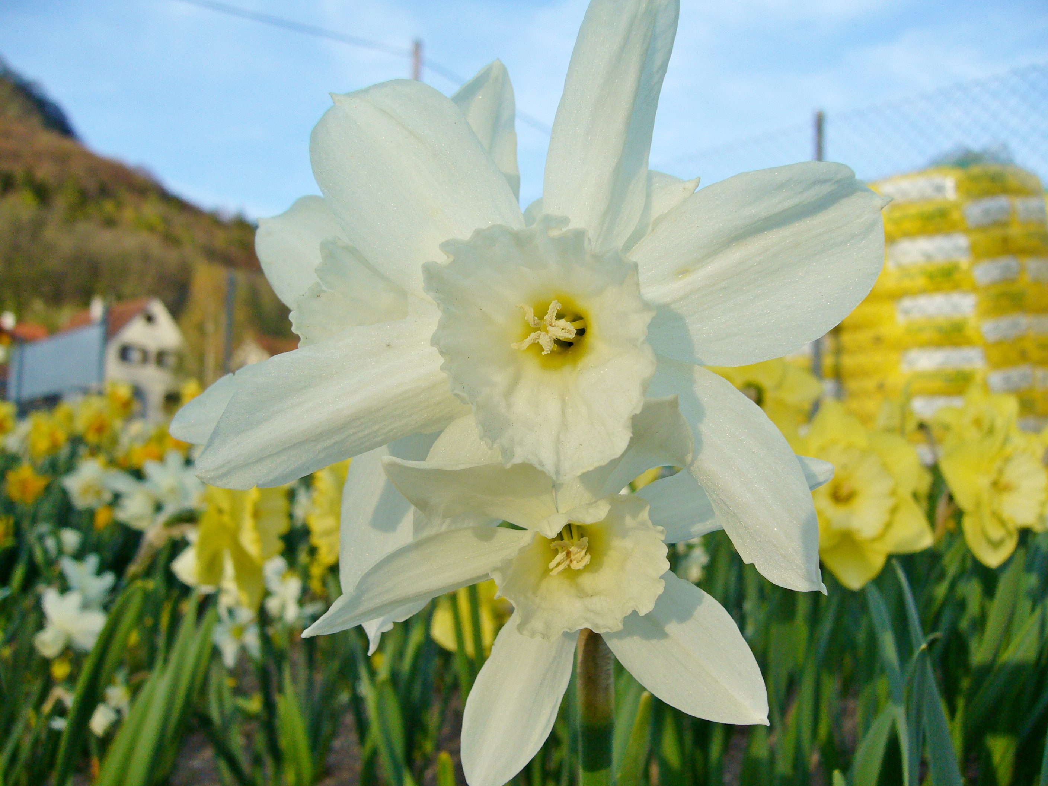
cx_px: 524
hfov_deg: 52.6
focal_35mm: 35
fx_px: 1060
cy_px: 393
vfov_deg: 40.7
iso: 80
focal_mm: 5.8
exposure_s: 1/200
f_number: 5.6
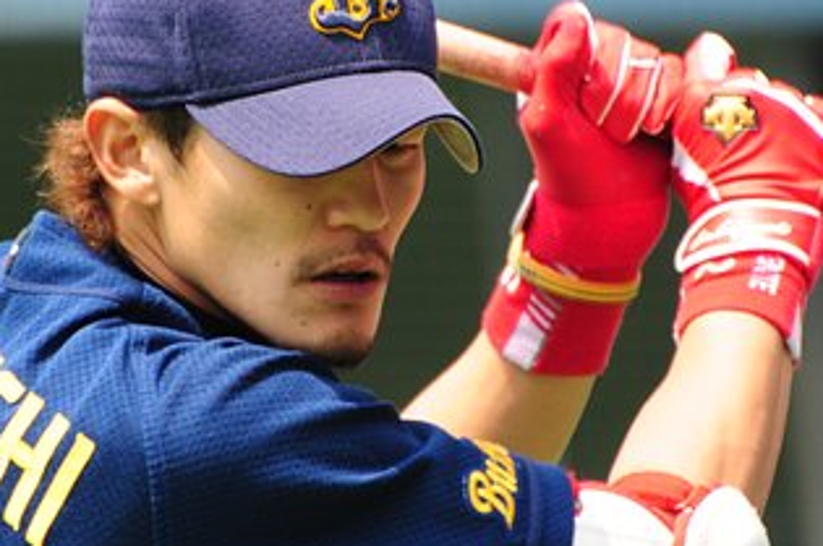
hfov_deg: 2.8
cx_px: 436
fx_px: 16709
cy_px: 209
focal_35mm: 732
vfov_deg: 1.9
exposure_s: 1/500
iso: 640
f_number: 5.6
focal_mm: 300
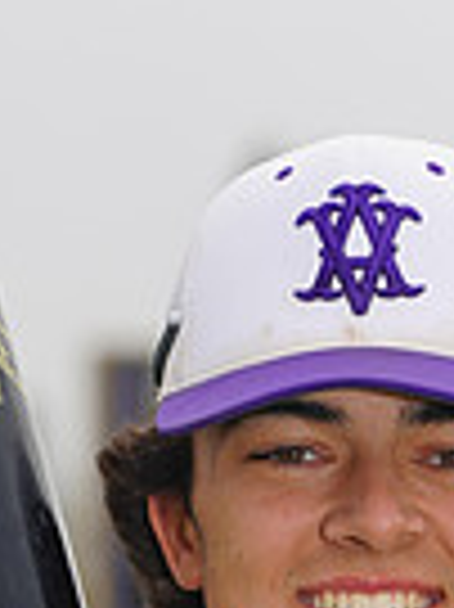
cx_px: 285
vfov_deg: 2.2
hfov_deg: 1.7
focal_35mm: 887
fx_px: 15536
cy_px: 1081
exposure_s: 1/250
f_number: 9
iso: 160
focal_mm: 215
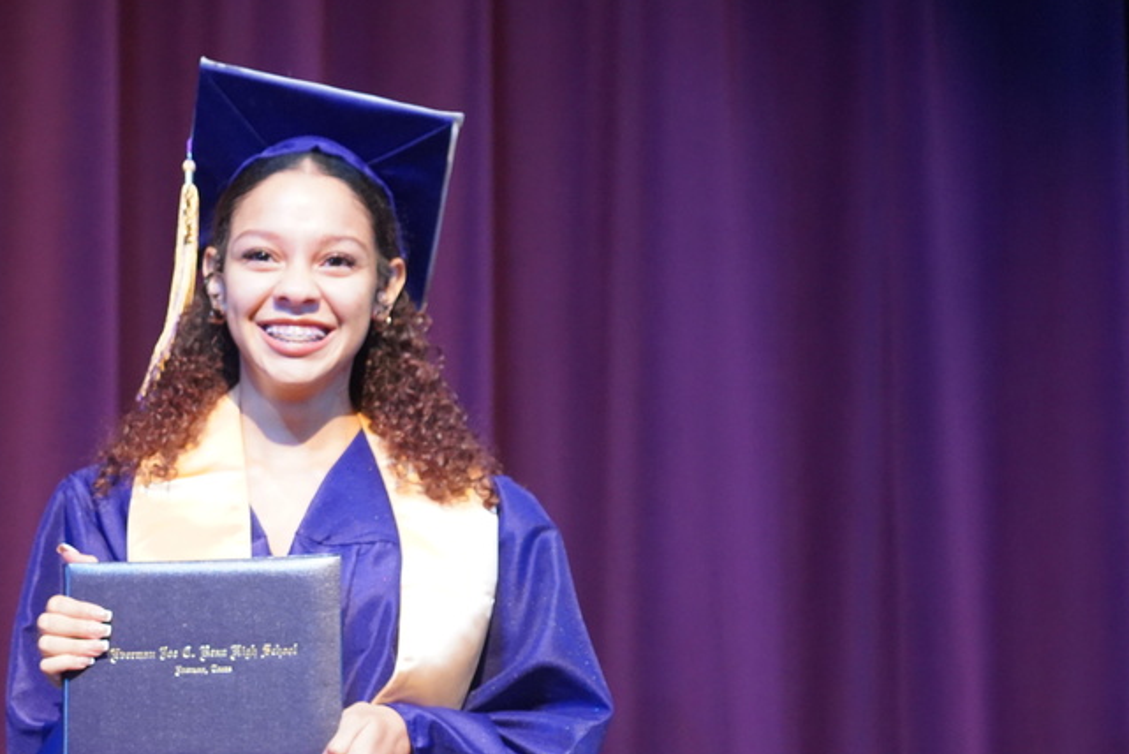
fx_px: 3859
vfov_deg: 11.1
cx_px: 241
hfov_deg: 16.5
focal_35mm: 123
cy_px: 579
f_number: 4
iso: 5000
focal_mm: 77
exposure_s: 1/160
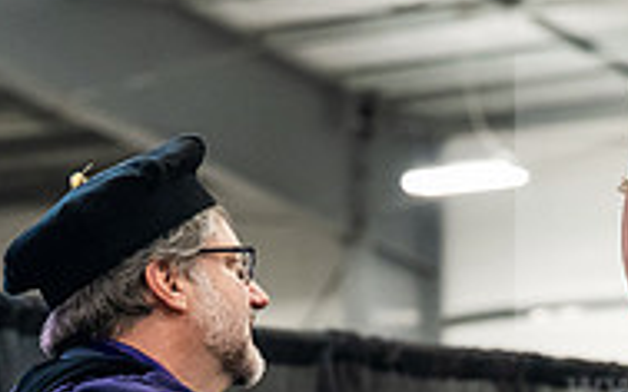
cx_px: 415
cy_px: 457
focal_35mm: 266
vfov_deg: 4.9
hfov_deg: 7.9
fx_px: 4551
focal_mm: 85
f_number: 4.5
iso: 4000
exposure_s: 1/200
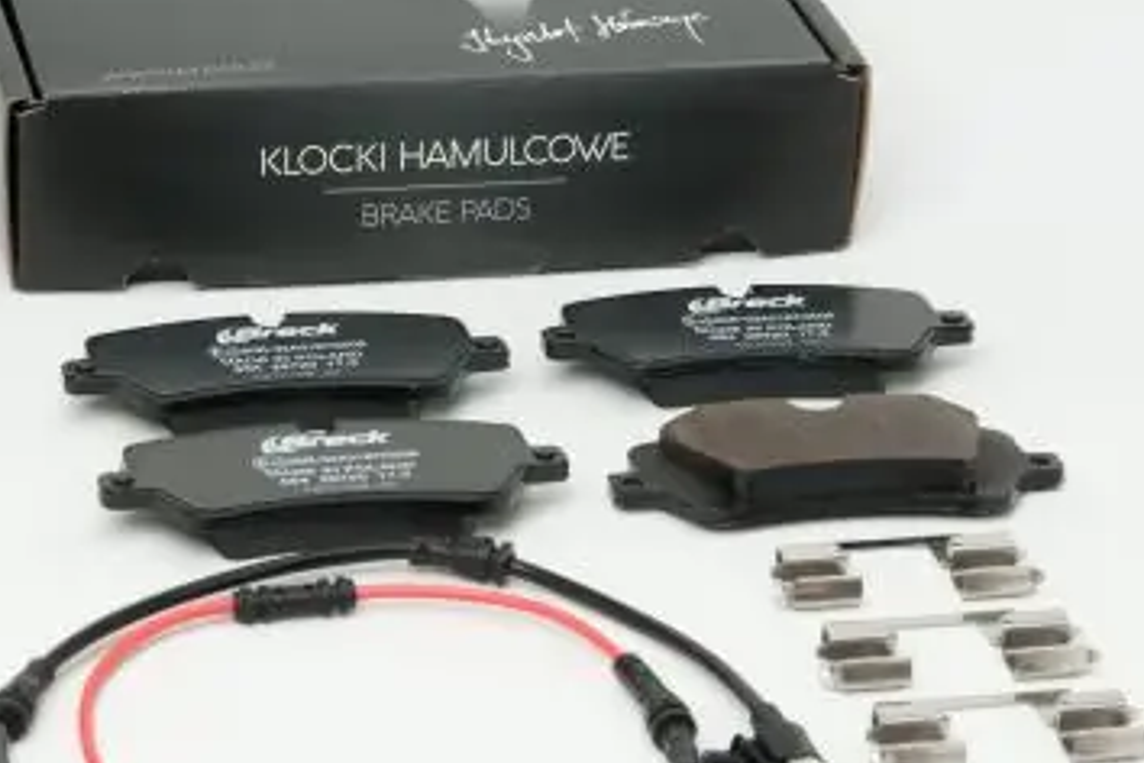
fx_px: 4444
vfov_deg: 9.8
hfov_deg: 14.7
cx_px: 536
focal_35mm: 140
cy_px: 352
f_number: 11
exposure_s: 1/200
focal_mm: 55
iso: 100
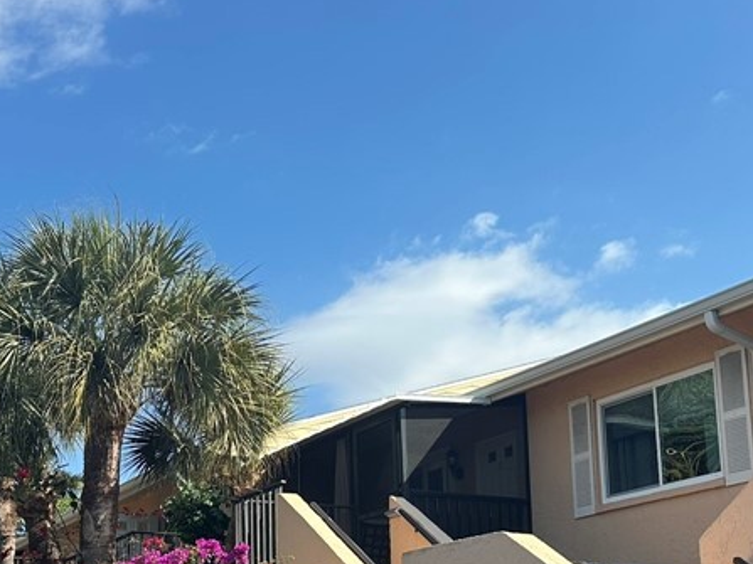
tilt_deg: +13.4
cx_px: 350
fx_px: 1196
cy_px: 450
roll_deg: +0.2
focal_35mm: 55
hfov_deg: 34.9
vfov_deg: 26.1
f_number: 1.78
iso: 80
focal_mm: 6.86
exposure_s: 1/3597
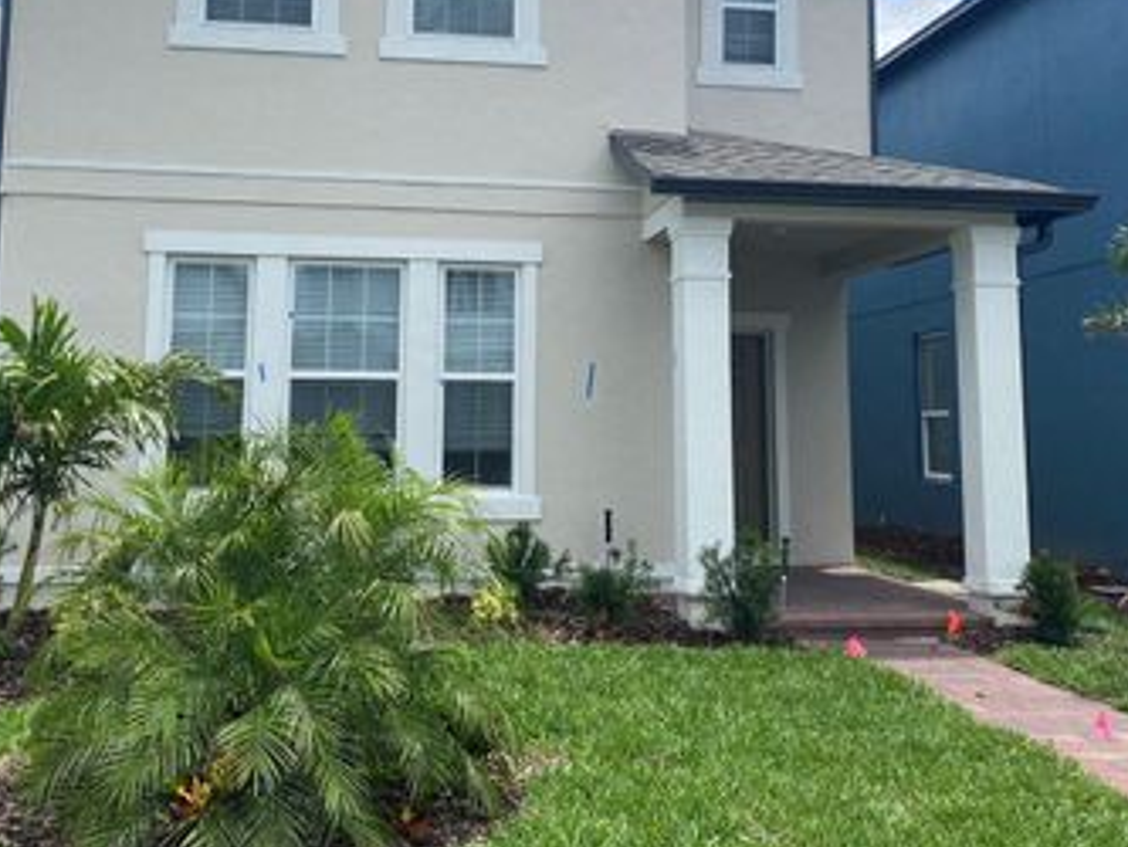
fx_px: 1271
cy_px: 263
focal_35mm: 39
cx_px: 522
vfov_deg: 36.4
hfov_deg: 47.8
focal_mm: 4.25
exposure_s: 1/2463
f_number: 1.8
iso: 32
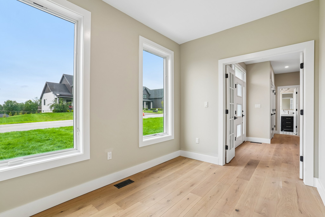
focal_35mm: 16
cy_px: 108
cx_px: 162
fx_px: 144
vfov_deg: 73.7
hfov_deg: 96.7
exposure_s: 1/40
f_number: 8
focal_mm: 16
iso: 200
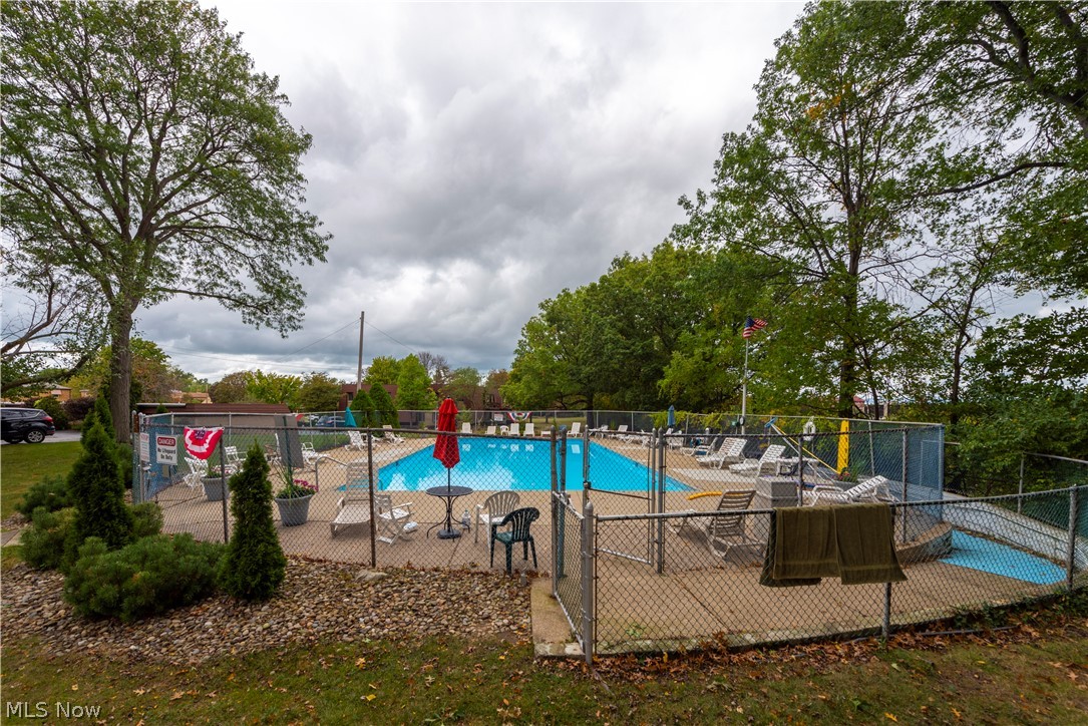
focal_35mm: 14
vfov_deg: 81.2
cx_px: 544
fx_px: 423
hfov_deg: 104.2
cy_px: 363
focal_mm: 14
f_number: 9
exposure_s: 1/200
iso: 200
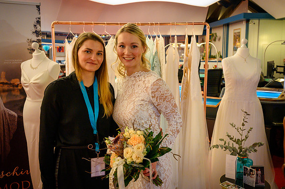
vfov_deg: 39.4
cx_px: 145
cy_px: 91
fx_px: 265
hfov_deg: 56.5
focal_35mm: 33
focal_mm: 31.5
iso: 6400
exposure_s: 1/80
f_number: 4.5
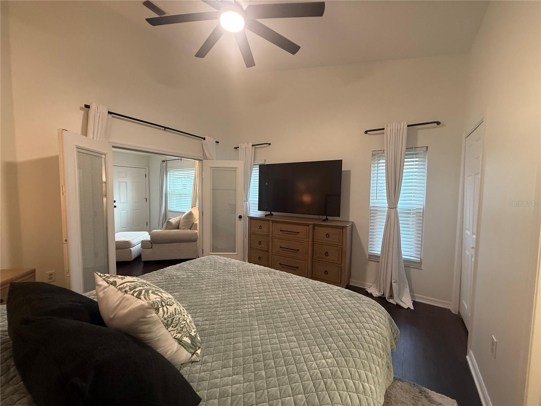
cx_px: 270
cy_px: 203
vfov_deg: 85.7
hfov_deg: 102.1
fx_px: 219
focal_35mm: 14
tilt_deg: -2.9
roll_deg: -0.9
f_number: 2.2
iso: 400
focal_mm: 2.22
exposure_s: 1/60
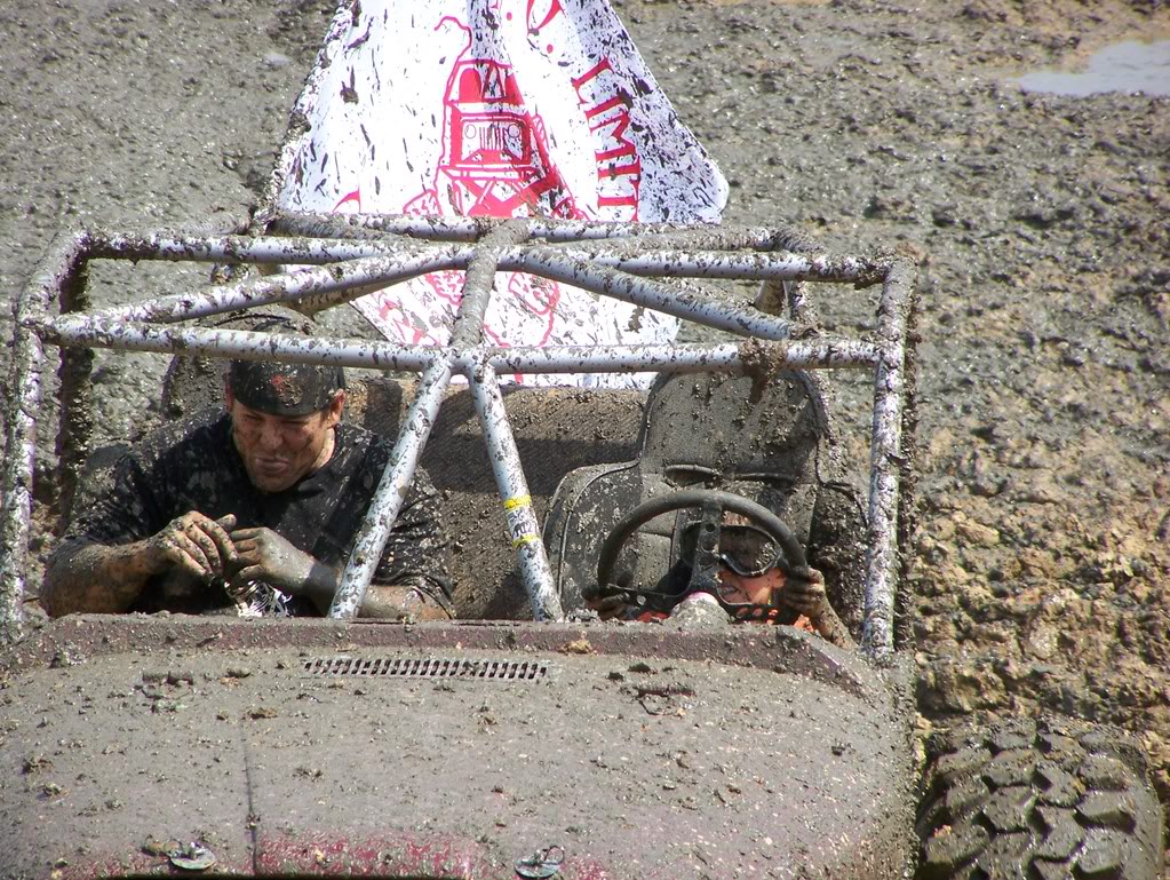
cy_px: 440
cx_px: 585
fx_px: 12415
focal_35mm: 367
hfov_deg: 5.4
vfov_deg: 4.1
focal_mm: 60.8
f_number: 3.6
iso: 80
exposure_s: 1/800
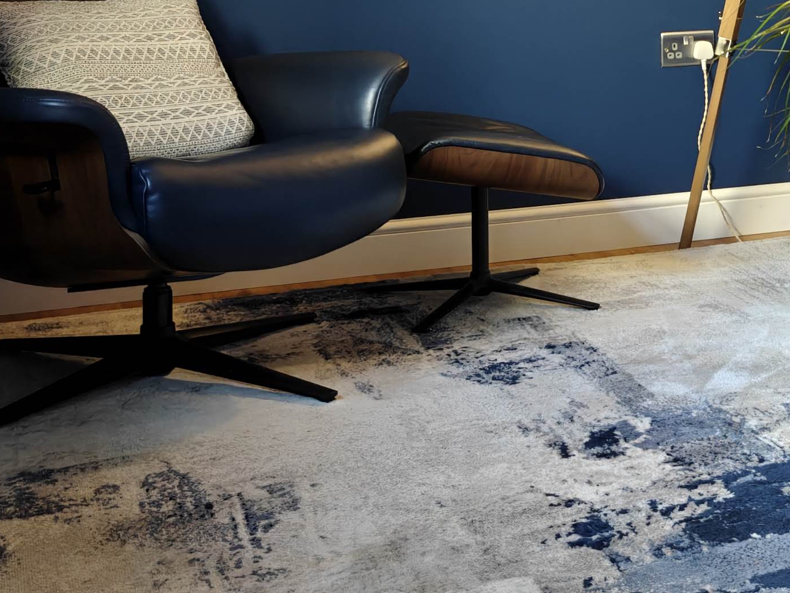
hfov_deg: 27.1
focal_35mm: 68
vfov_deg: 20.5
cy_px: -83
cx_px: 772
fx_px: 1552
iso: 1250
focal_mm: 6.06
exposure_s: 1/93
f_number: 1.6
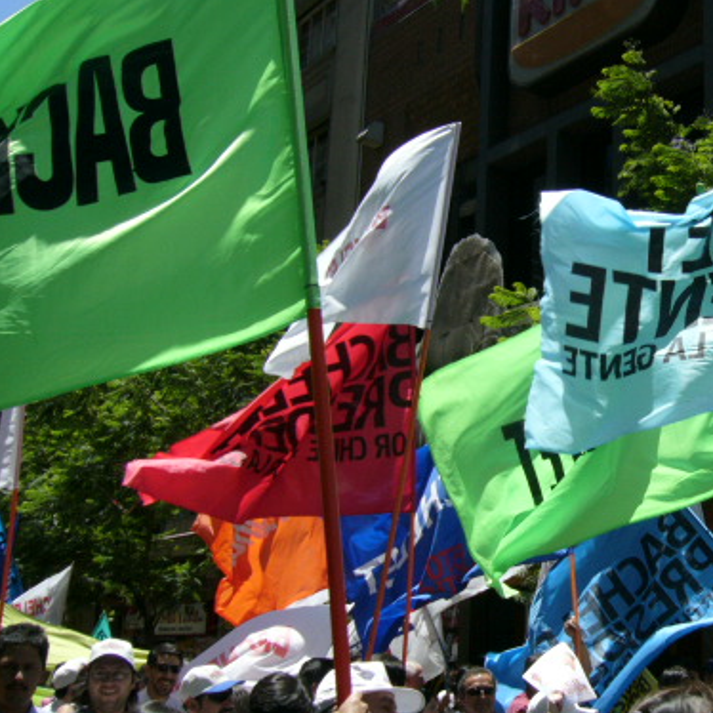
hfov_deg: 31.1
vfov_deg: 32.2
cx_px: 602
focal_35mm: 53
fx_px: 1235
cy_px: 360
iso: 50
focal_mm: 5.8
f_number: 8
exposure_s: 1/160
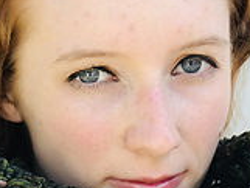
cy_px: 256
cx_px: 168
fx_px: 1633
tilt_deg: -5.8
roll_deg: +1.7
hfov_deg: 8.7
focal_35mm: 226
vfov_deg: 6.5
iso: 20
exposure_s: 1/210
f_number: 2.8
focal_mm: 6.6
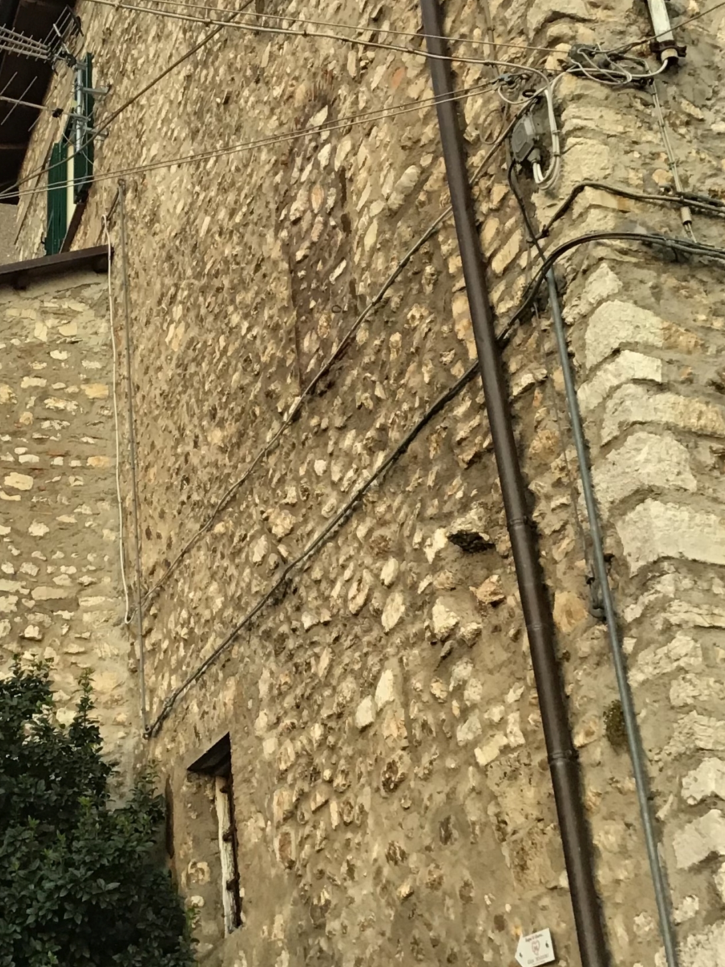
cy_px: 393
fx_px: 1676
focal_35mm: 60
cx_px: 142
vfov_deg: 32.1
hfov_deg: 24.0
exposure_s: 1/33
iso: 40
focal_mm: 3.3
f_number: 2.4
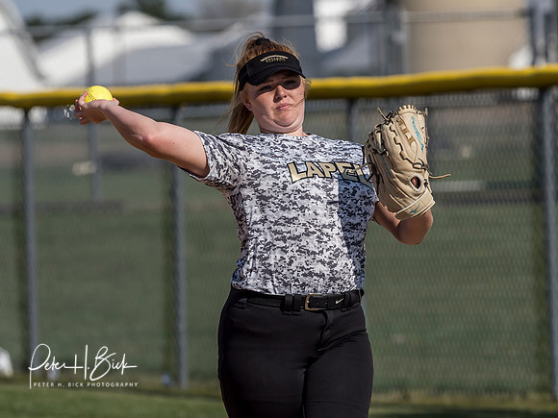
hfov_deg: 3.3
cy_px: 209
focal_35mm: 601
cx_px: 279
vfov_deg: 2.5
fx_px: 9688
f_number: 6.3
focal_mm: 300
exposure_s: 1/2000
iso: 400
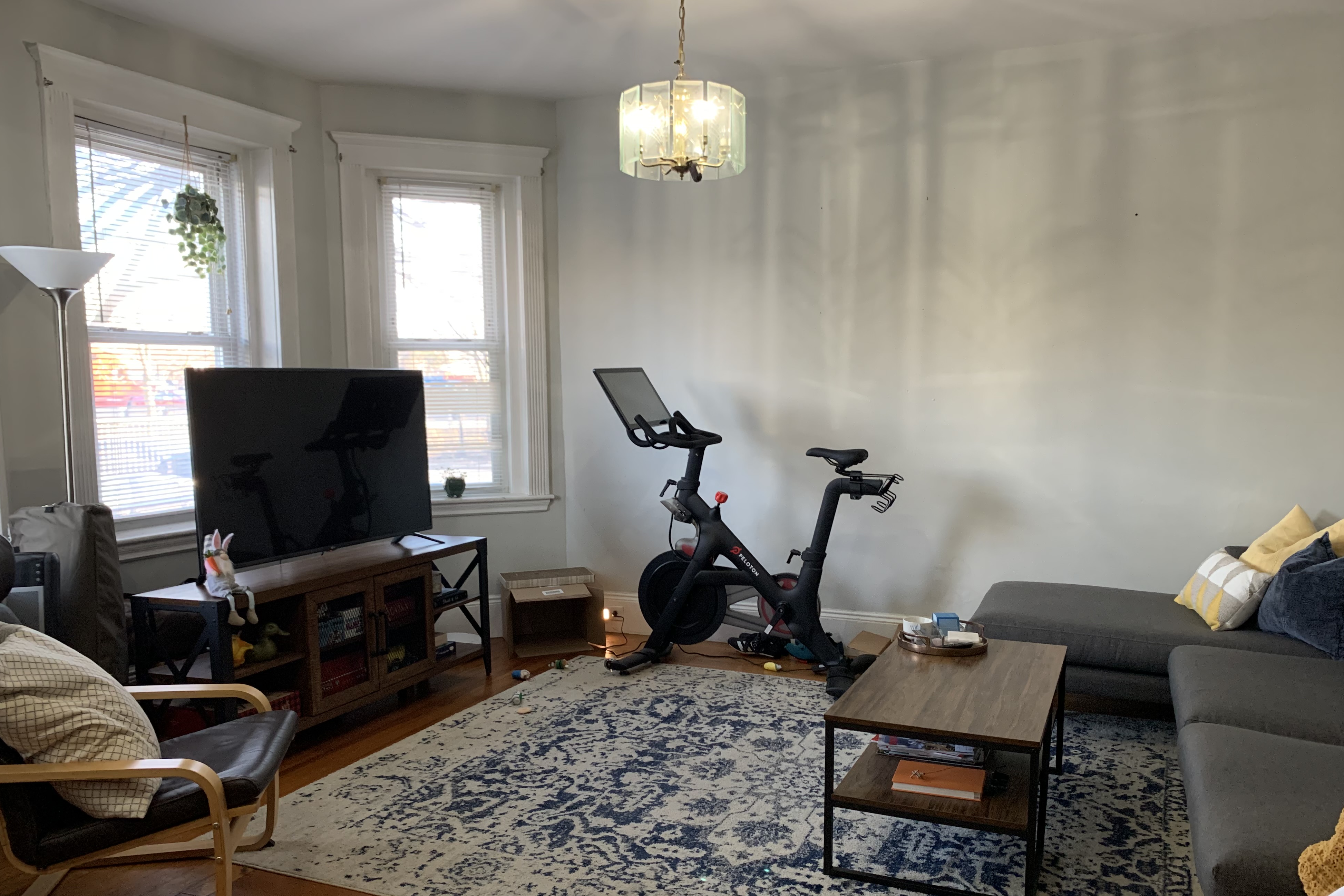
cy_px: 505
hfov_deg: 65.5
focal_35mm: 28
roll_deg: +0.1
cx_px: 687
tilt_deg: -6.3
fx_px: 1045
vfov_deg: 46.3
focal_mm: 4.25
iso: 320
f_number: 1.8
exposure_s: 1/60
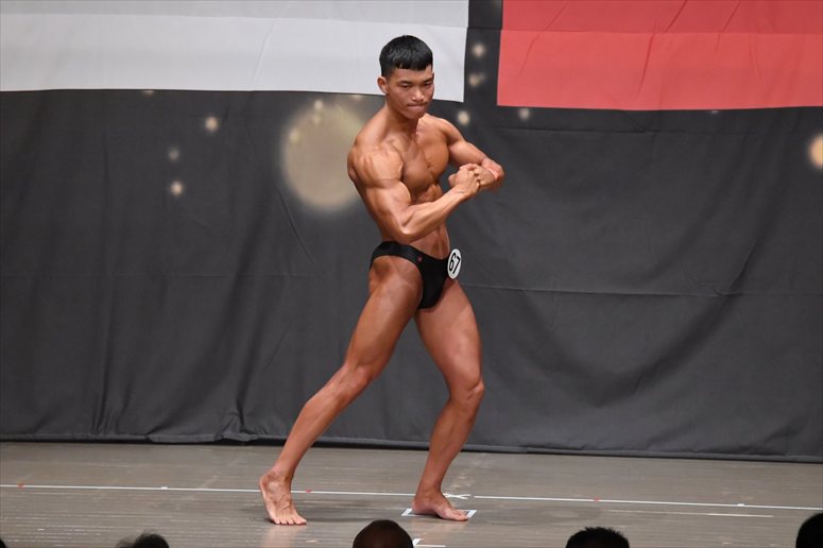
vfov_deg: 6.1
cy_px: 274
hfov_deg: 9.2
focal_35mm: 225
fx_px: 5141
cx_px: 412
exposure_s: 1/400
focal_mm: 150
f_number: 5.6
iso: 6400
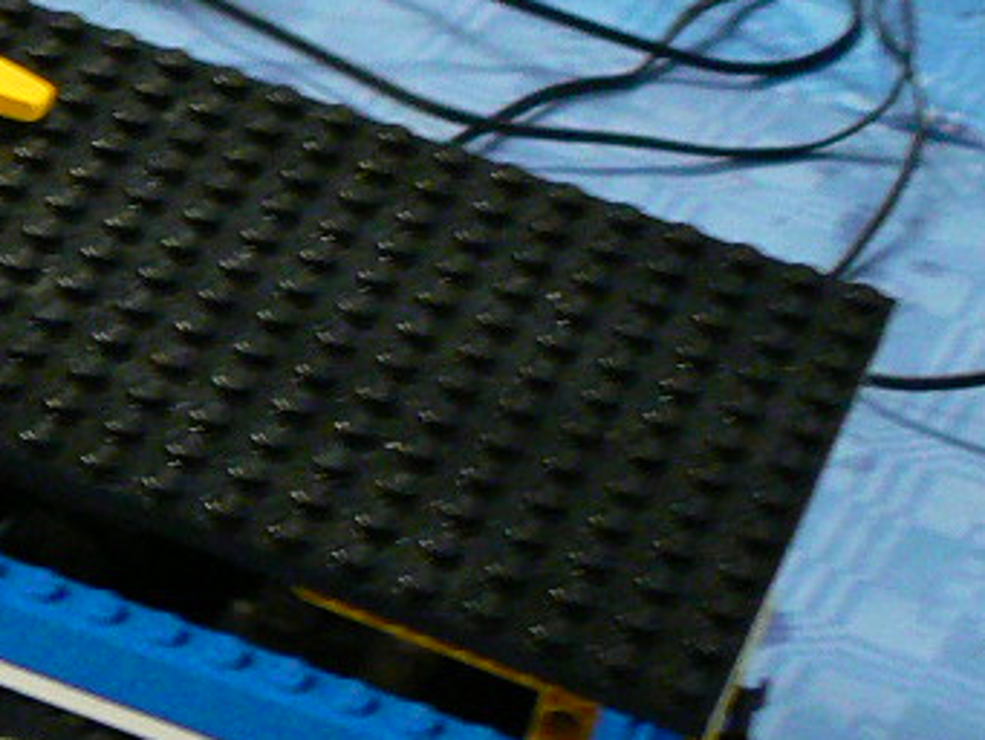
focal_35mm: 135
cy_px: 12
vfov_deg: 10.9
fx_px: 3843
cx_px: -760
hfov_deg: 13.2
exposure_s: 1/8
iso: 200
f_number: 2.8
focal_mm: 6
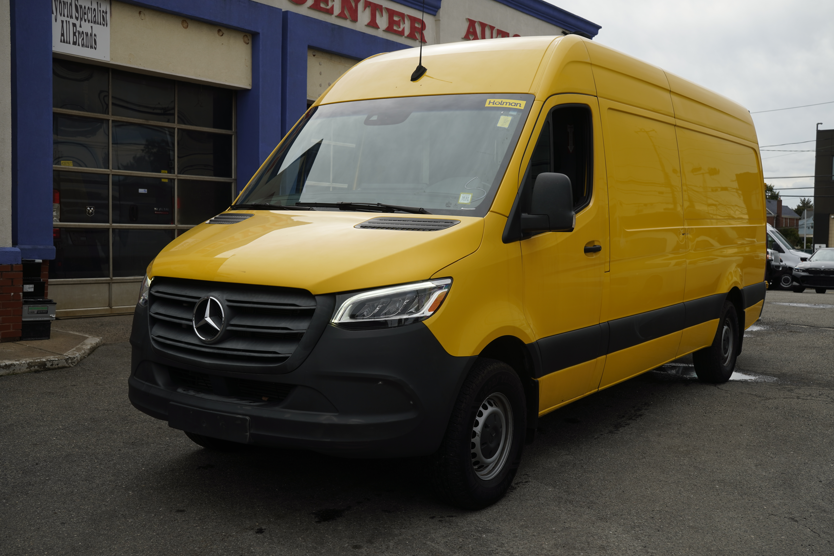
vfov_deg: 35.0
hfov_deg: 50.6
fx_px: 883
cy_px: 278
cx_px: 417
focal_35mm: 38
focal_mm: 25.4
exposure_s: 1/125
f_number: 5
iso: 100
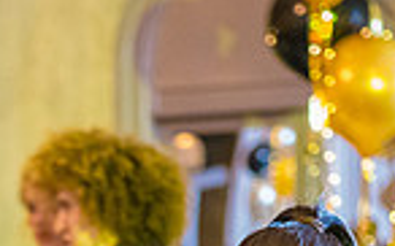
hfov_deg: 14.4
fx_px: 1527
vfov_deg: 8.8
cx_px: -46
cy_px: 456
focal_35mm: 142
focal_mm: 35
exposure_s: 1/50
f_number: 1.4
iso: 10000
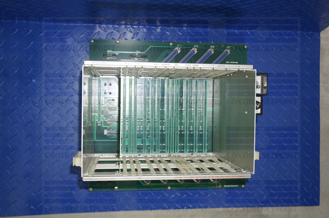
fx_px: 342
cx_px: 164
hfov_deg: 51.4
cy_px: 109
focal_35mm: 38
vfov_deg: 35.4
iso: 800
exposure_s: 1/60
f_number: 4.5
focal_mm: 25
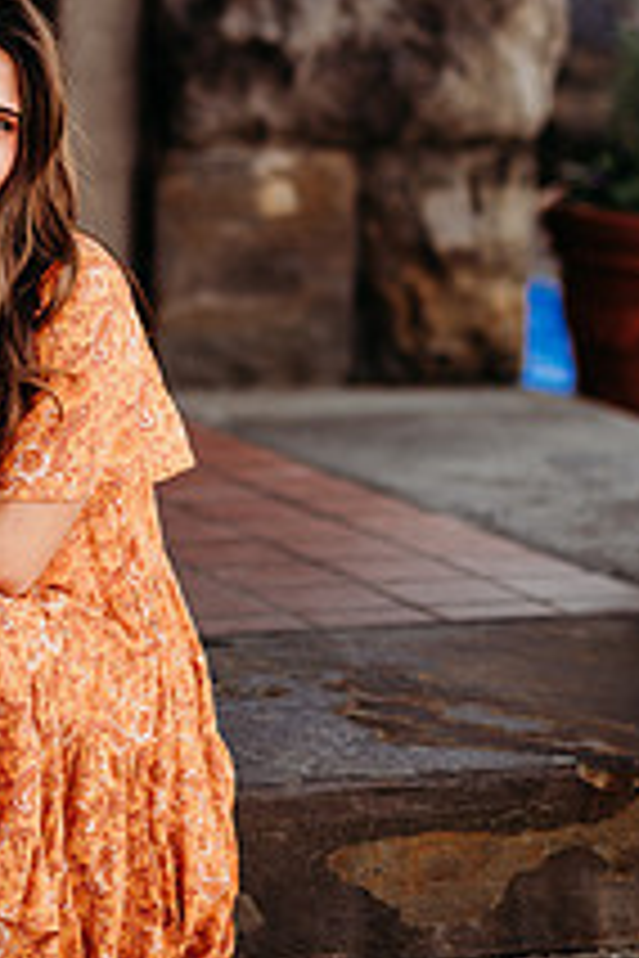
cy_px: 144
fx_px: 4792
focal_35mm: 180
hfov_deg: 7.6
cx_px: -22
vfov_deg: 11.4
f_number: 2
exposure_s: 1/500
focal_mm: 85
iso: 160
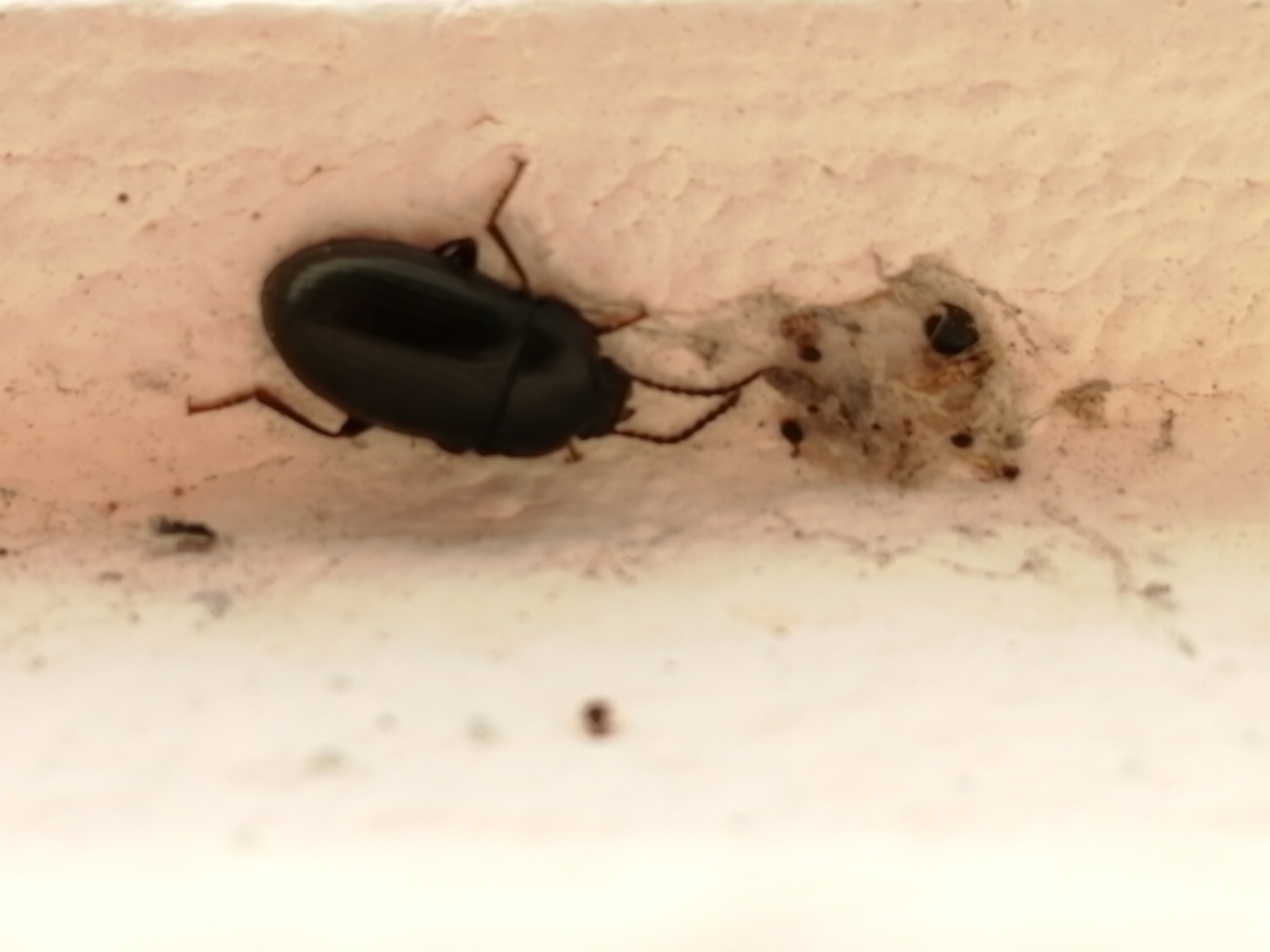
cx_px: 635
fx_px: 2532
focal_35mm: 69
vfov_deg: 21.3
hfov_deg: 28.2
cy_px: 476
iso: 50
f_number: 1.8
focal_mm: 3.46
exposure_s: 1/773
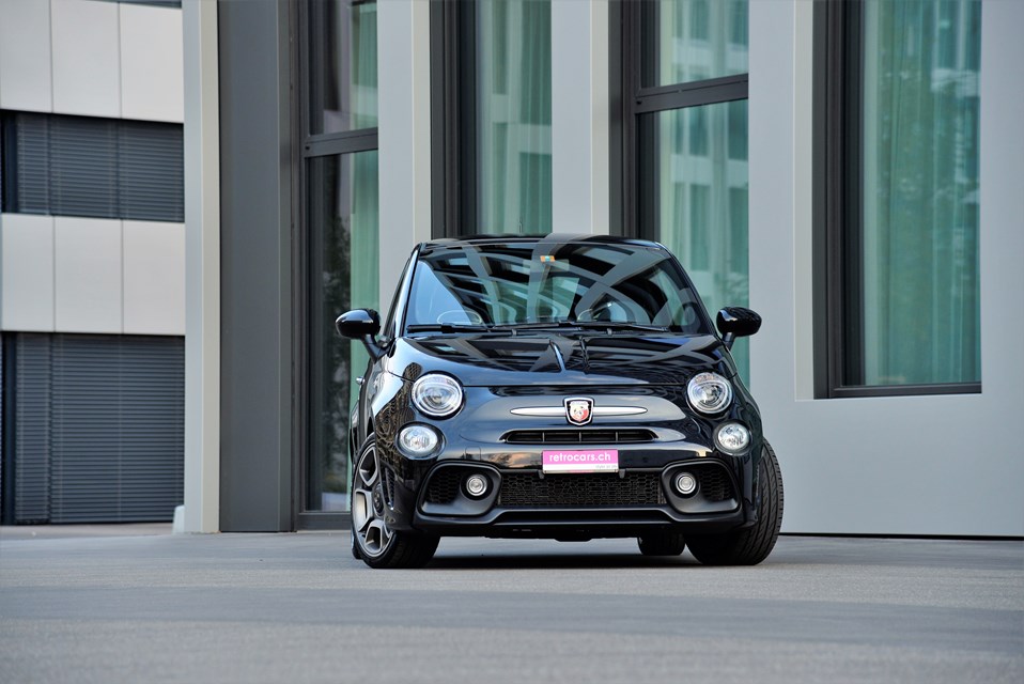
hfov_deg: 17.1
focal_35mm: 120
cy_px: 342
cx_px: 512
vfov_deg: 11.4
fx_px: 3415
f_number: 5
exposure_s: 1/100
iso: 400
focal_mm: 120
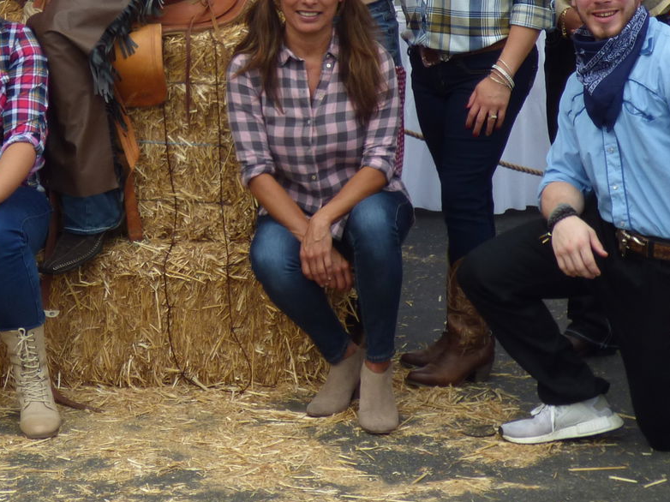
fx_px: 2128
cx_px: 189
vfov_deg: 13.4
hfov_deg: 17.8
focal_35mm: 110
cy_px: 67
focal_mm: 7.37
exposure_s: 1/400
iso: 100
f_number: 3.6
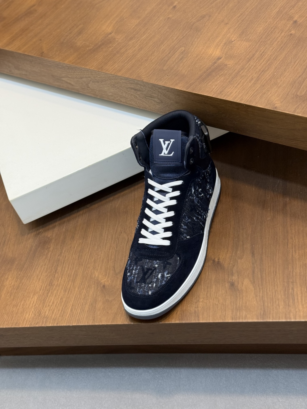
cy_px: 204
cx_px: 154
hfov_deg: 30.3
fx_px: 568
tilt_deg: -47.8
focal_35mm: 48
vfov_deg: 39.7
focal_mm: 6.76
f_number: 1.78
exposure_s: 1/100
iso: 64
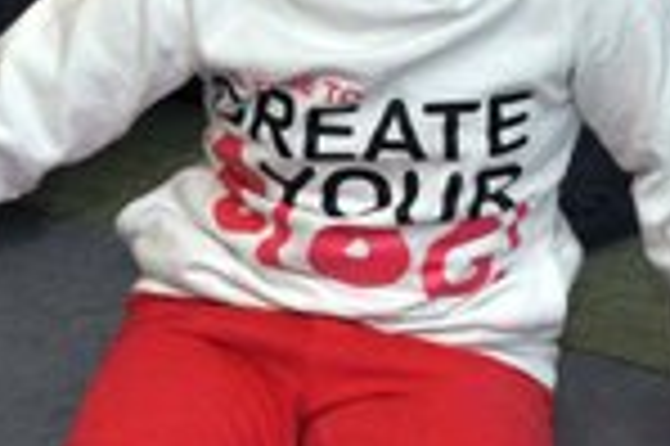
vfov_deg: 4.0
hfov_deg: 6.0
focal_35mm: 341
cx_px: 719
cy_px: -509
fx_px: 6339
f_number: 13
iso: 1250
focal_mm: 52
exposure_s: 1/60
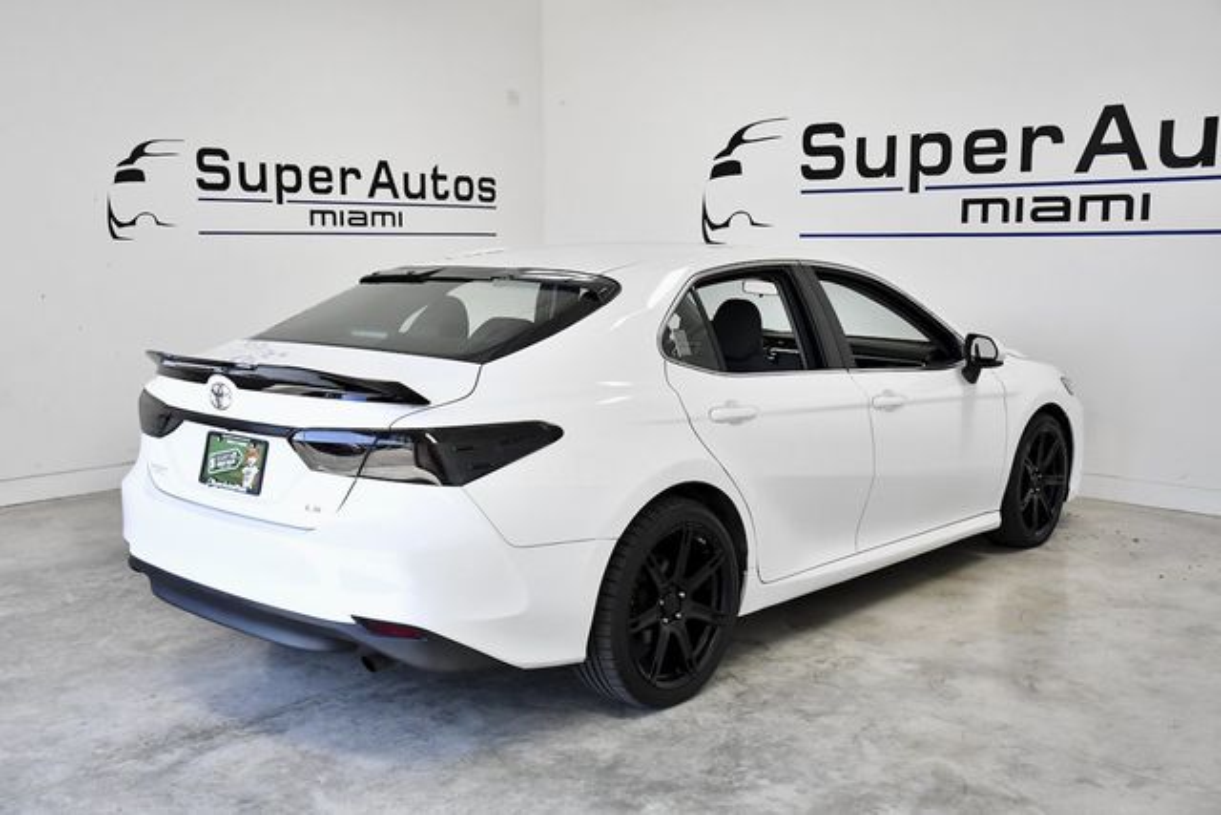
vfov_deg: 36.9
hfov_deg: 53.1
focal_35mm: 36
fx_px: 1221
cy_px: 408
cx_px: 610
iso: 2500
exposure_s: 1/1250
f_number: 5.6
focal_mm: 24
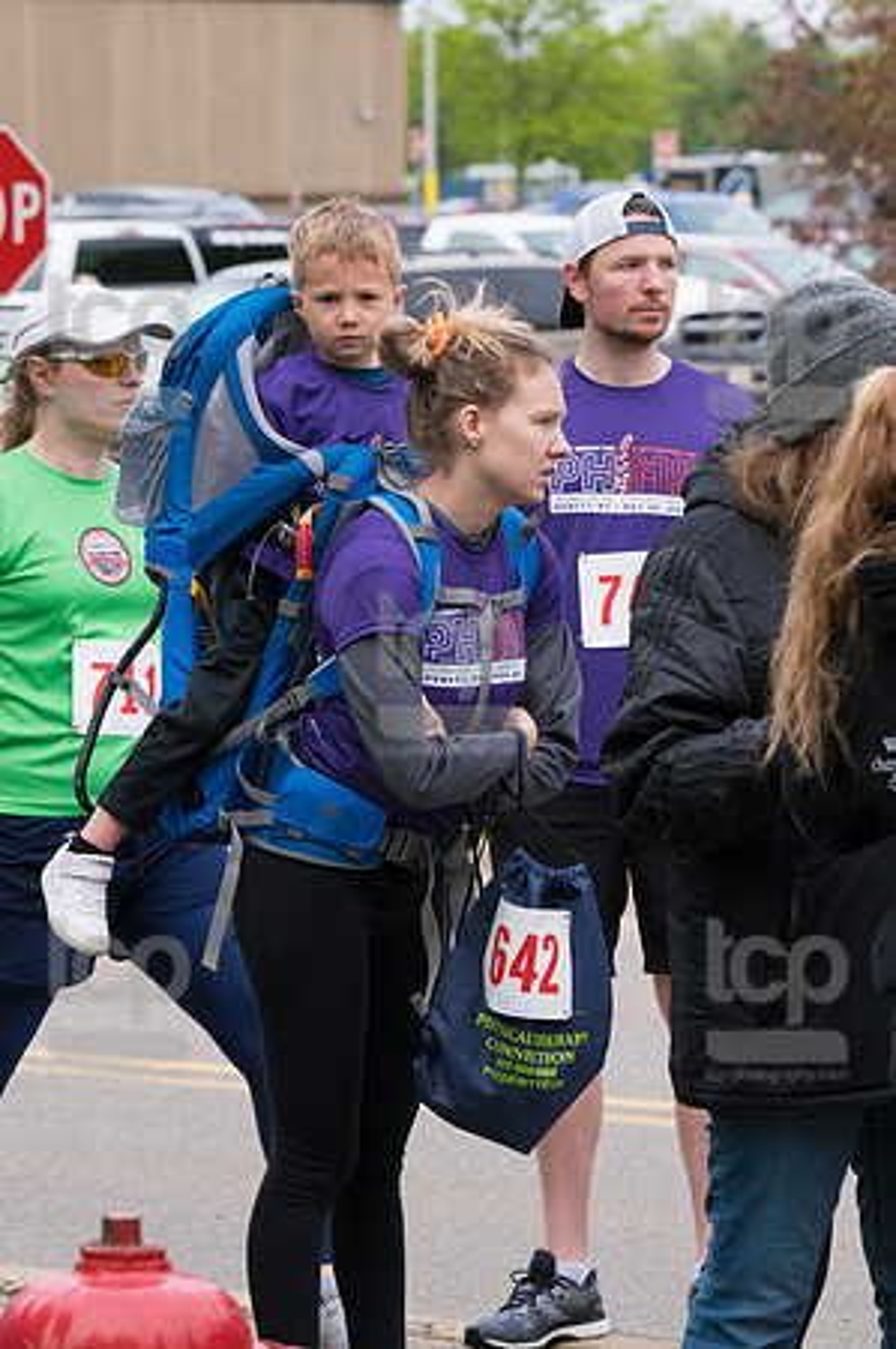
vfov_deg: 10.2
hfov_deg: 6.8
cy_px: 674
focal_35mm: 202
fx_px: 7558
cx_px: 448
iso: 3200
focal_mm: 135
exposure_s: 1/1250
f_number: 7.1
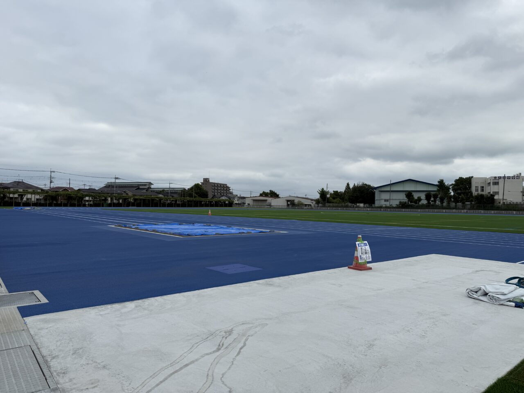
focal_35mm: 24
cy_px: 196
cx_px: 262
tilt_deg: +1.0
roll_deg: -1.2
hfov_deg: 71.6
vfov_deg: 56.8
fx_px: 363
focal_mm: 6.76
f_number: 1.78
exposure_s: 1/2053
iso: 80
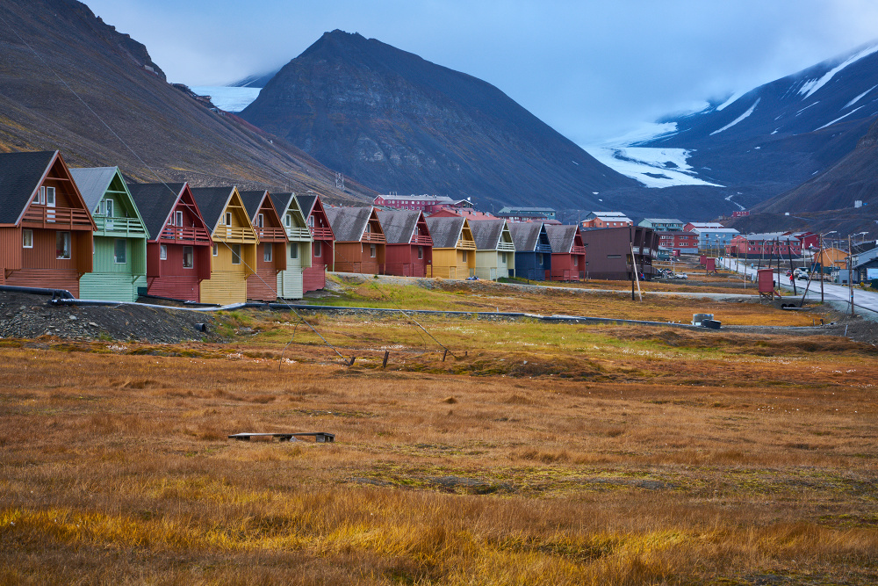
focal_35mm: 85
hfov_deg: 23.9
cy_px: 293
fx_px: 2073
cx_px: 439
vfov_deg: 16.1
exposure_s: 1/80
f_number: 11
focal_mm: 85
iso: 400
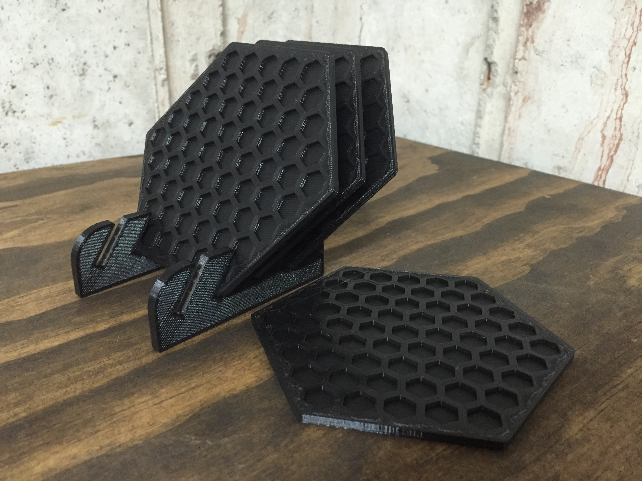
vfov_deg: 48.2
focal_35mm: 29
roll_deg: -2.2
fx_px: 538
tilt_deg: -23.7
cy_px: 240
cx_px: 321
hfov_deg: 61.7
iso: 250
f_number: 2.2
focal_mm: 4.15
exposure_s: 1/24
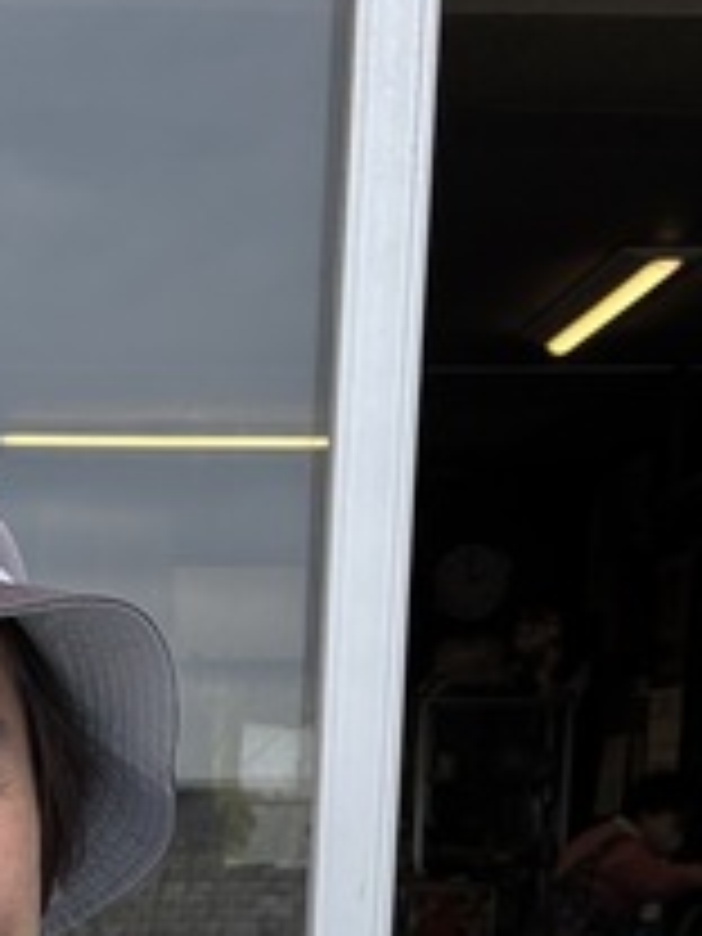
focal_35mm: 107
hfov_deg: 13.5
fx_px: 2893
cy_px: 1710
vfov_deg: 15.6
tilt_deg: -16.3
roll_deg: -0.4
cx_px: -90
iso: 50
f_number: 1.6
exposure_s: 1/1047
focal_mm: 5.96
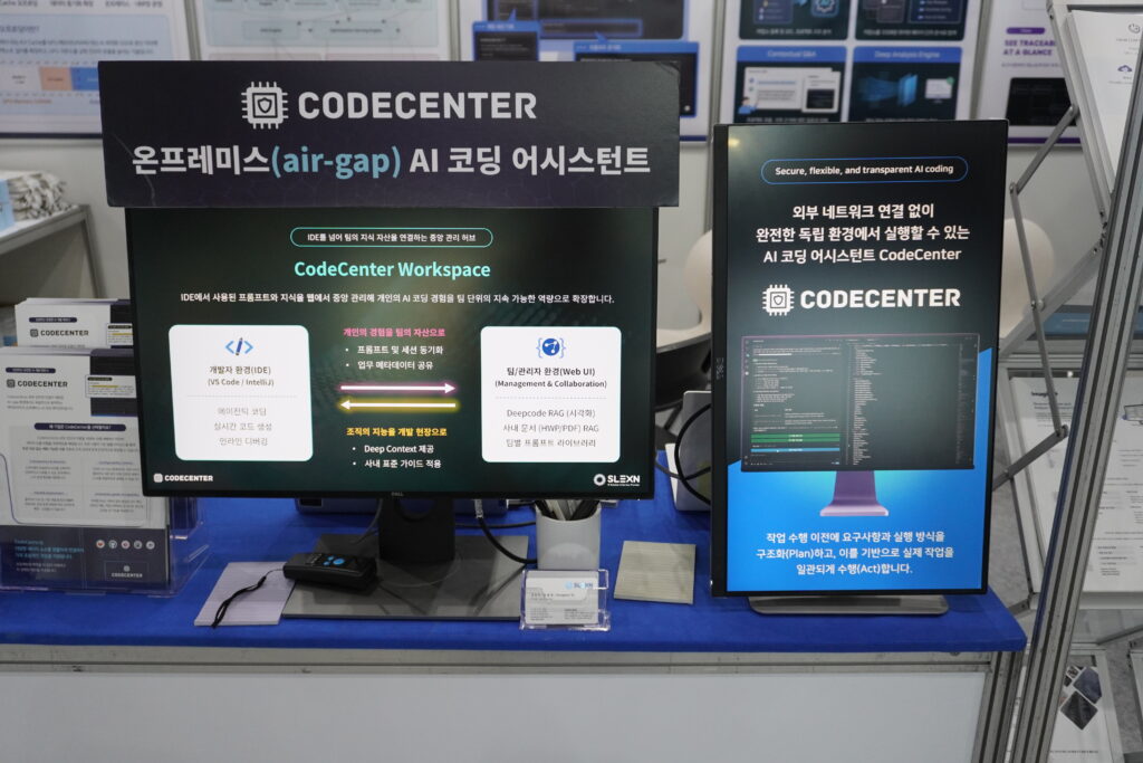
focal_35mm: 32
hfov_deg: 59.5
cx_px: 572
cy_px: 382
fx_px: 1000
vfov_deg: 41.7
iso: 1000
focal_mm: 21
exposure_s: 1/200
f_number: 4
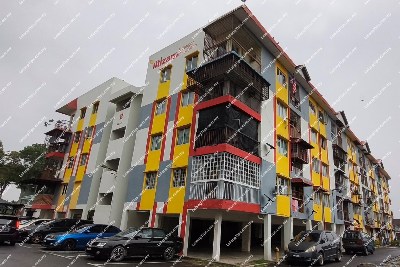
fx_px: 211
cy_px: 122
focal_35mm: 19
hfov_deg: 86.5
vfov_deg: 64.5
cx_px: 224
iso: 50
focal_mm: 1.67
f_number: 2.2
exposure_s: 1/1412
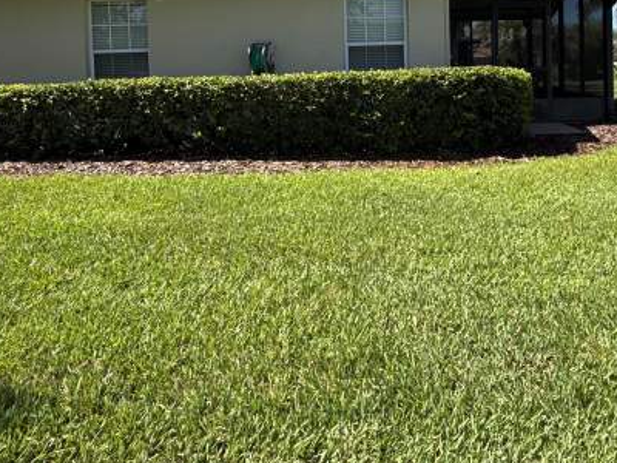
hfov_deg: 62.8
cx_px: 375
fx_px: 499
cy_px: 82
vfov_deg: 46.7
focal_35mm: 28
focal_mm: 2.22
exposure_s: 1/1259
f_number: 2.2
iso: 64
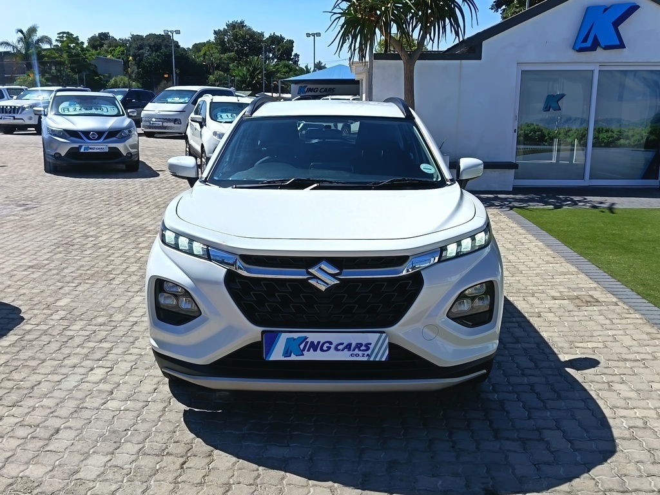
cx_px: 330
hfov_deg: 52.6
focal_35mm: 35
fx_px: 667
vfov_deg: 40.7
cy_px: 248
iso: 101
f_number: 1.75
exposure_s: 1/972
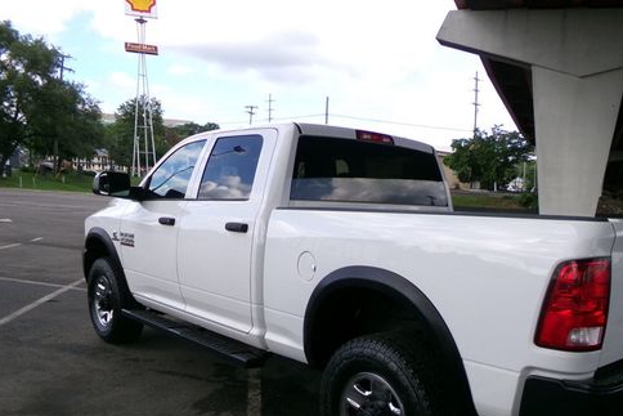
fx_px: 571
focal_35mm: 33
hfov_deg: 56.5
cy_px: 299
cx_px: 393
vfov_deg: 39.2
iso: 144
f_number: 11.07
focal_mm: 4.3
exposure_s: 1/60
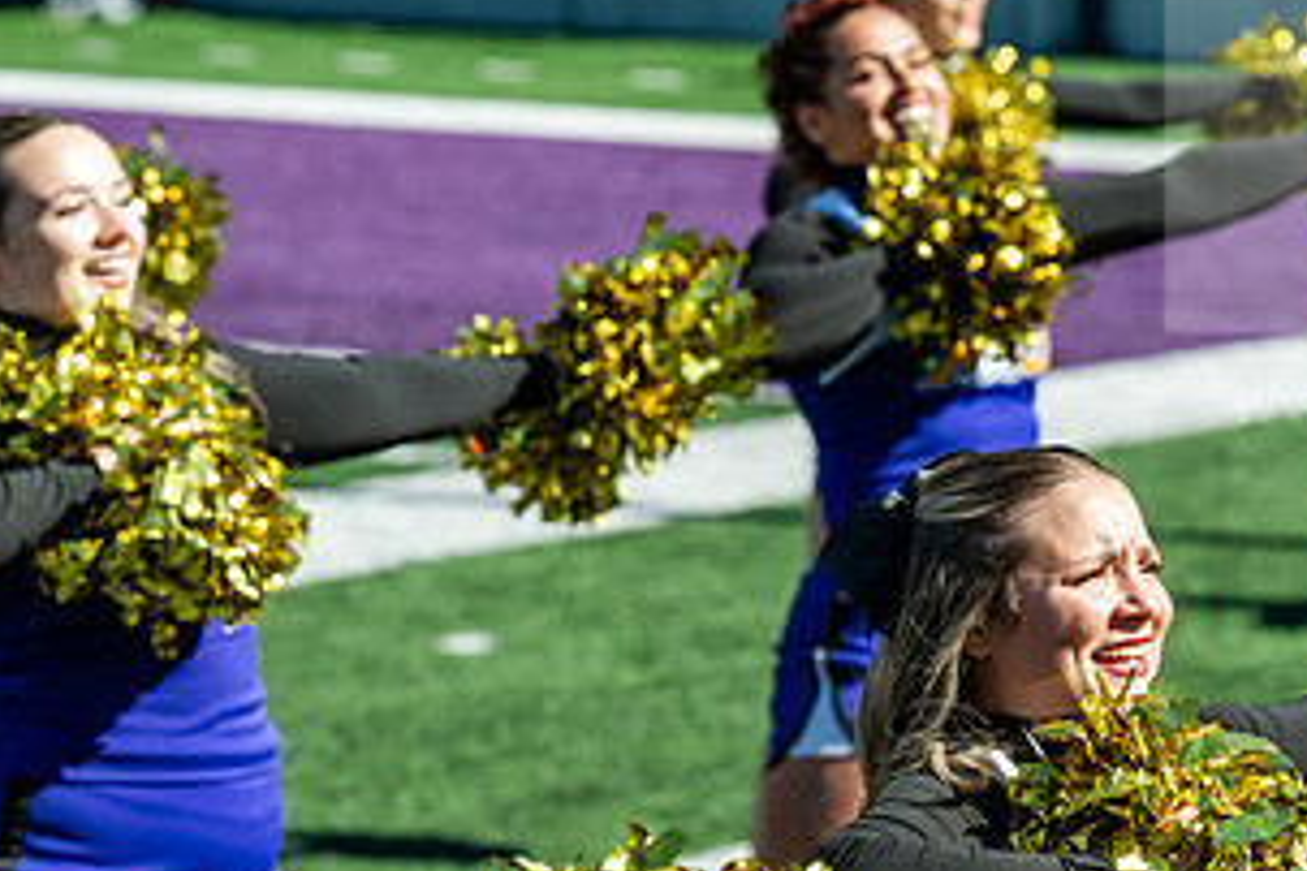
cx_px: 1035
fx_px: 6389
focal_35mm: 176
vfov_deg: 7.8
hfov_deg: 11.6
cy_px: 494
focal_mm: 92
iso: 160
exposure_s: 1/800
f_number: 4.5
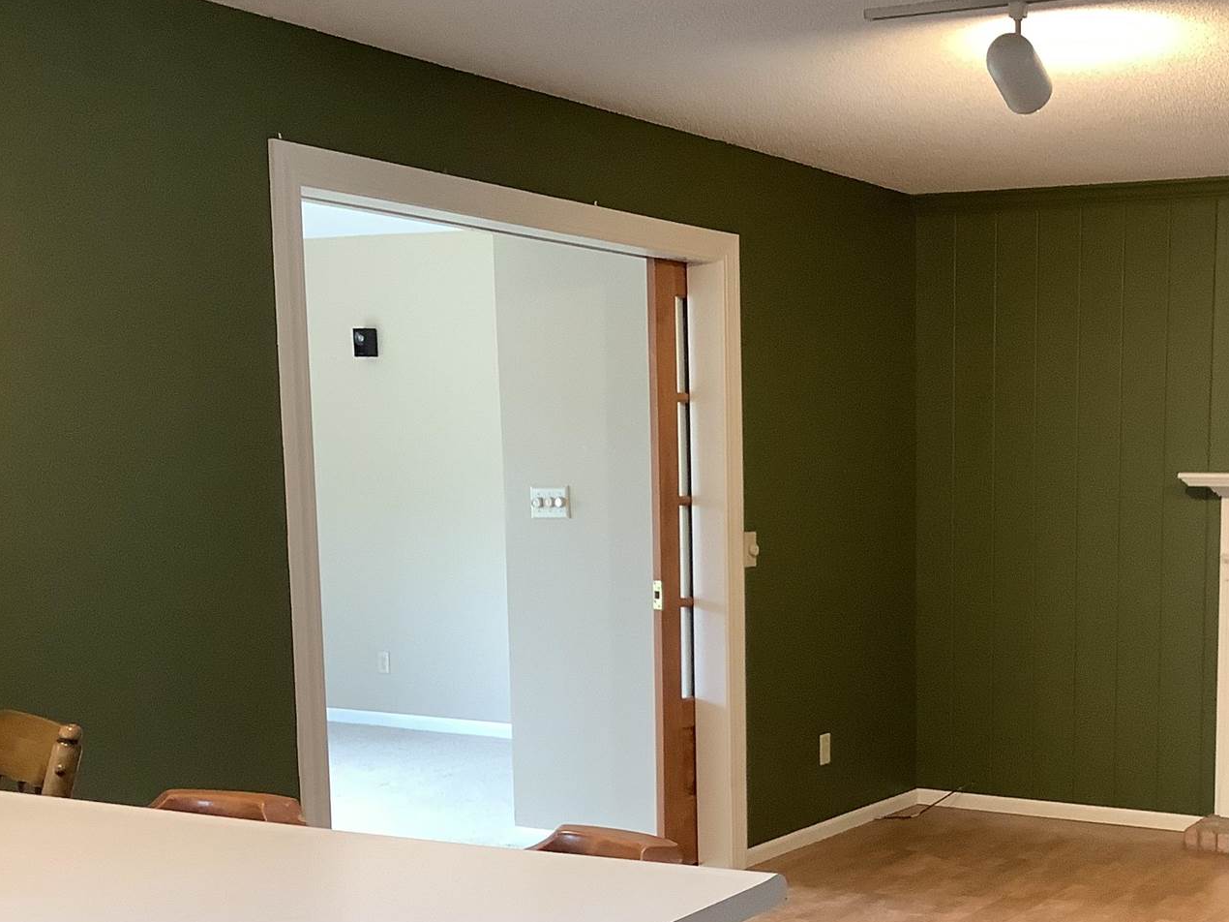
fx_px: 1775
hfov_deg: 36.9
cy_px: 689
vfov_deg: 28.7
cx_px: 972
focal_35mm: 50
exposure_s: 1/60
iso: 250
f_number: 2.4
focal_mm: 3.3
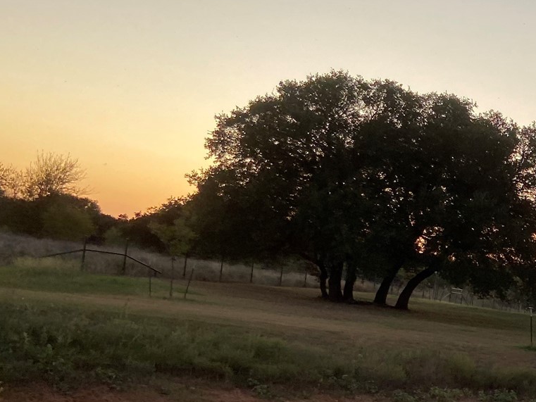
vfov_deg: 20.5
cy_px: 377
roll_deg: -4.2
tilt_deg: -7.7
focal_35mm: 70
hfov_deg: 25.4
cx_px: 614
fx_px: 1084
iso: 40
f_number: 1.8
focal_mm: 4.25
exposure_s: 1/121
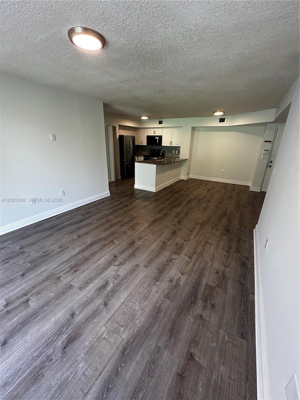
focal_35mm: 14
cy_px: 200
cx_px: 150
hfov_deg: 85.7
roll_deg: -1.8
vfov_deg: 102.1
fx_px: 162
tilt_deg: -18.8
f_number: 2.2
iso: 250
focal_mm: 2.22
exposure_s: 1/99
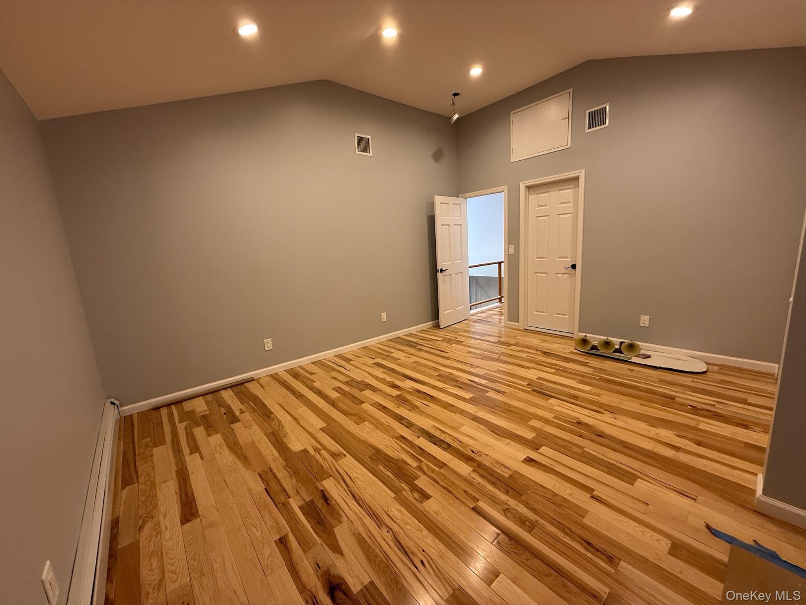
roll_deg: +4.1
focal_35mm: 14
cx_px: 403
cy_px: 302
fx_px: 326
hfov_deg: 102.1
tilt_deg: -10.0
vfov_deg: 85.7
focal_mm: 2.22
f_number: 2.2
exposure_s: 1/60
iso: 200
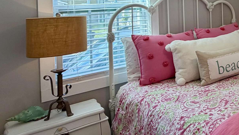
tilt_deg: +0.2
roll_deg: +2.3
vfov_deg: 28.5
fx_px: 247
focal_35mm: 39
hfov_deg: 42.3
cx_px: 254
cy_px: -2
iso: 50
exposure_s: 1/125
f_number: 2.2
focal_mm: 2.22
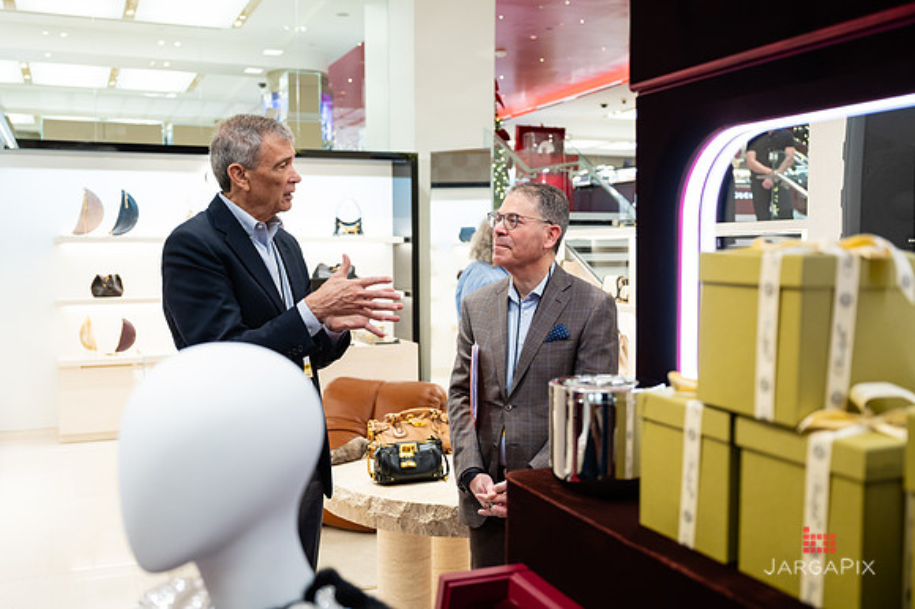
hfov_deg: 53.2
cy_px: 293
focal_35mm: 36
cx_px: 440
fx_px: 914
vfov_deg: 36.8
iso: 800
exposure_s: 1/160
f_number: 3.2
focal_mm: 34.5
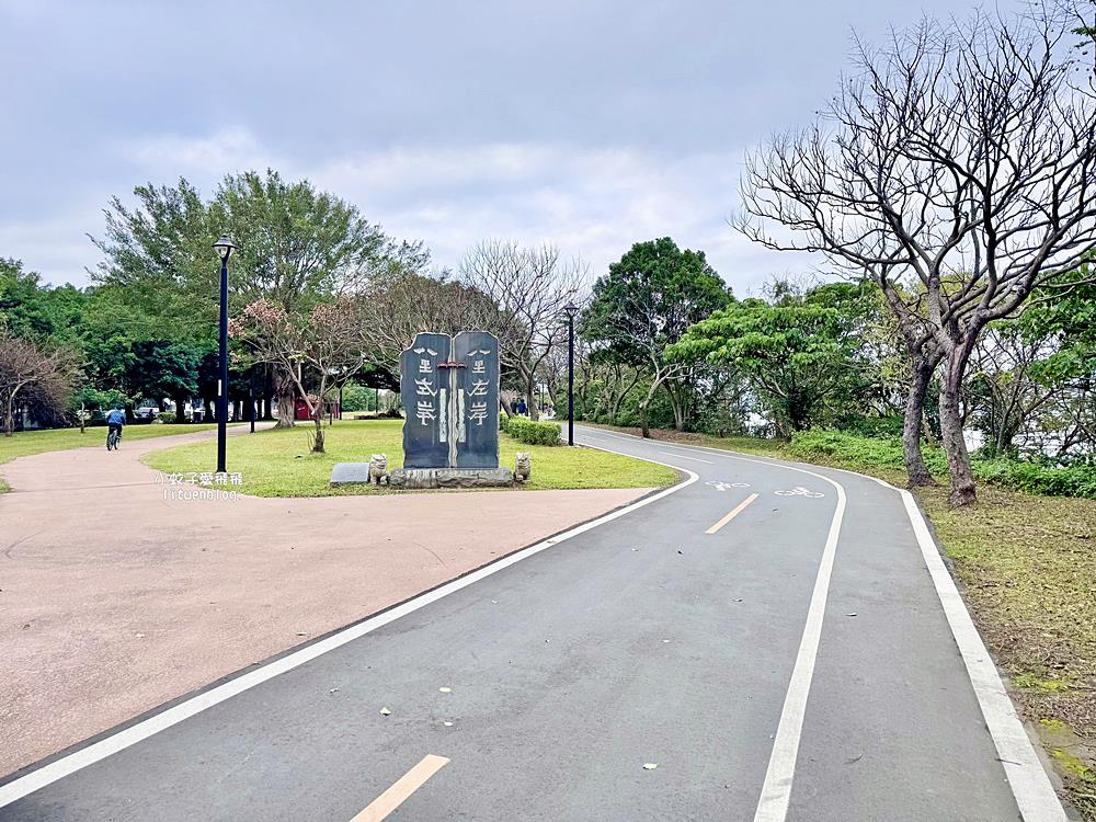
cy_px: 411
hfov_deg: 71.6
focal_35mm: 24
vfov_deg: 56.8
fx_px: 760
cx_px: 548
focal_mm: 6.76
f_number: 1.78
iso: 80
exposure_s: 1/1285
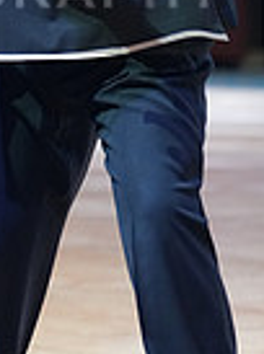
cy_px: -31
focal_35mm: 380
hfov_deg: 3.9
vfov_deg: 5.2
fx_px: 3882
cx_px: -94
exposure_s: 1/400
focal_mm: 93
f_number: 2.8
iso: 2000
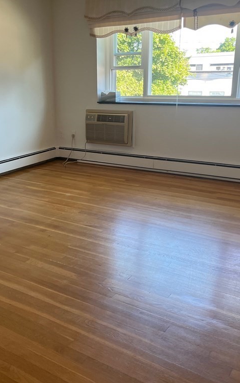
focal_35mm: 37
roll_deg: +1.4
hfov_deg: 34.1
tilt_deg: -17.9
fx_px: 387
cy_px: 192
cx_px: 79
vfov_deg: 52.7
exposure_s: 1/113
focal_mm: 5.1
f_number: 1.6
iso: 125
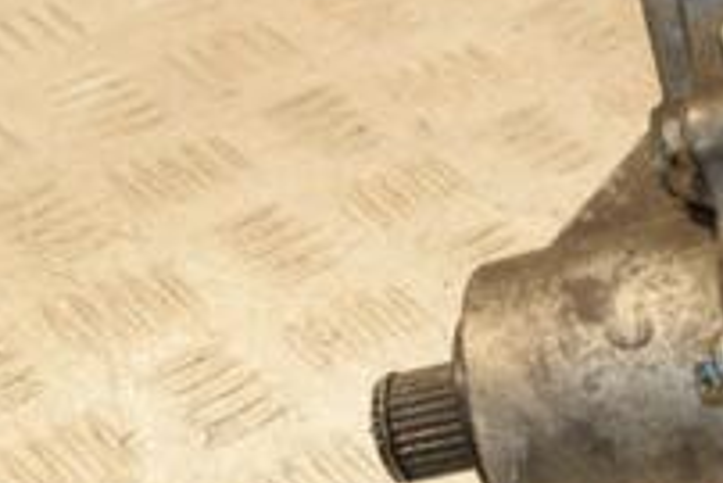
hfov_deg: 11.2
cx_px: 1031
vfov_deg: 7.7
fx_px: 3577
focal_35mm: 178
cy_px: 50
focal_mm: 40
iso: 800
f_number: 5.6
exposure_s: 1/200
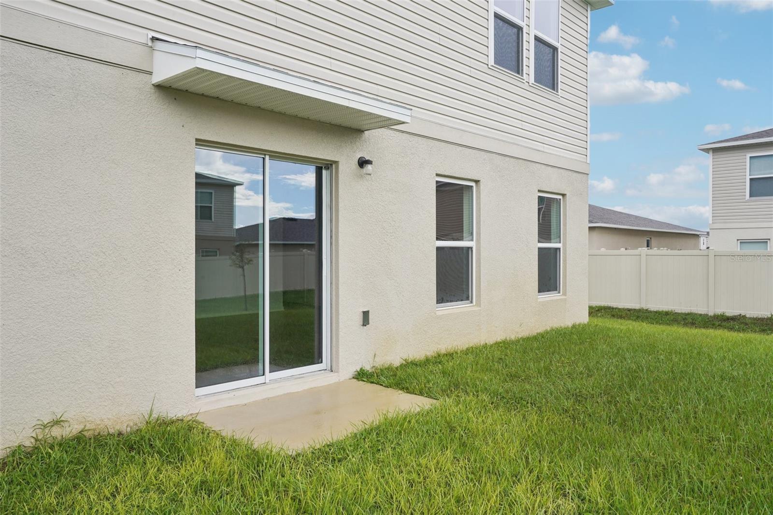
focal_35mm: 28
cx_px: 386
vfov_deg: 46.4
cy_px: 258
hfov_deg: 65.5
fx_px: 601
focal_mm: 28
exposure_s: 1/30
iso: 125
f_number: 18
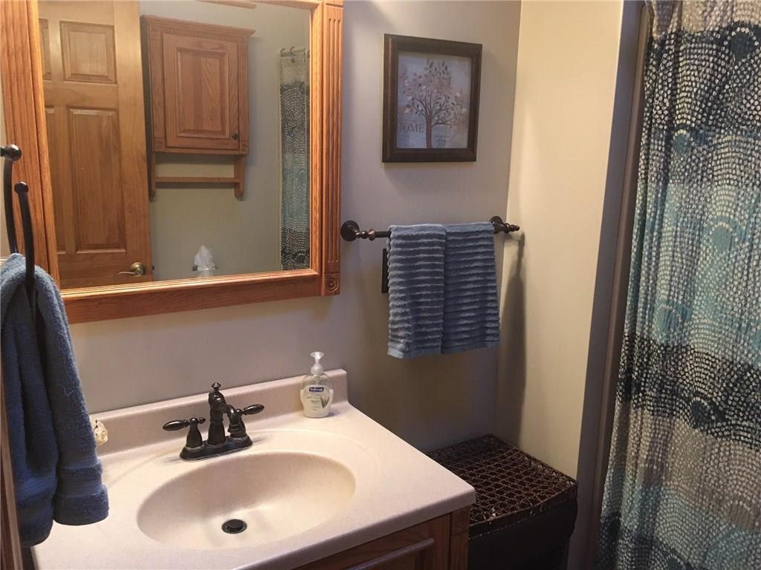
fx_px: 638
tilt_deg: -13.0
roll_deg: -2.2
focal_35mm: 29
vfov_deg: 48.2
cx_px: 380
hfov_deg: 61.7
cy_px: 285
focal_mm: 4.15
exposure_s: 1/30
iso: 160
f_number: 2.2
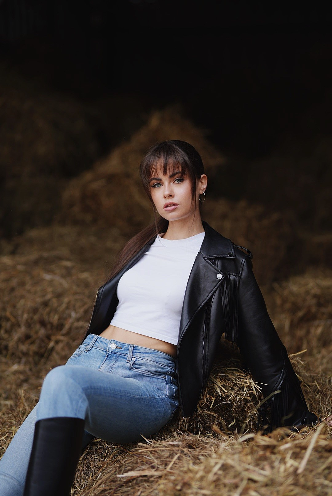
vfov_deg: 23.9
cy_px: 248
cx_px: 166
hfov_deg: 16.1
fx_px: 1174
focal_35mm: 85
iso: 100
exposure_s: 1/1000
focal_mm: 85
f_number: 1.8
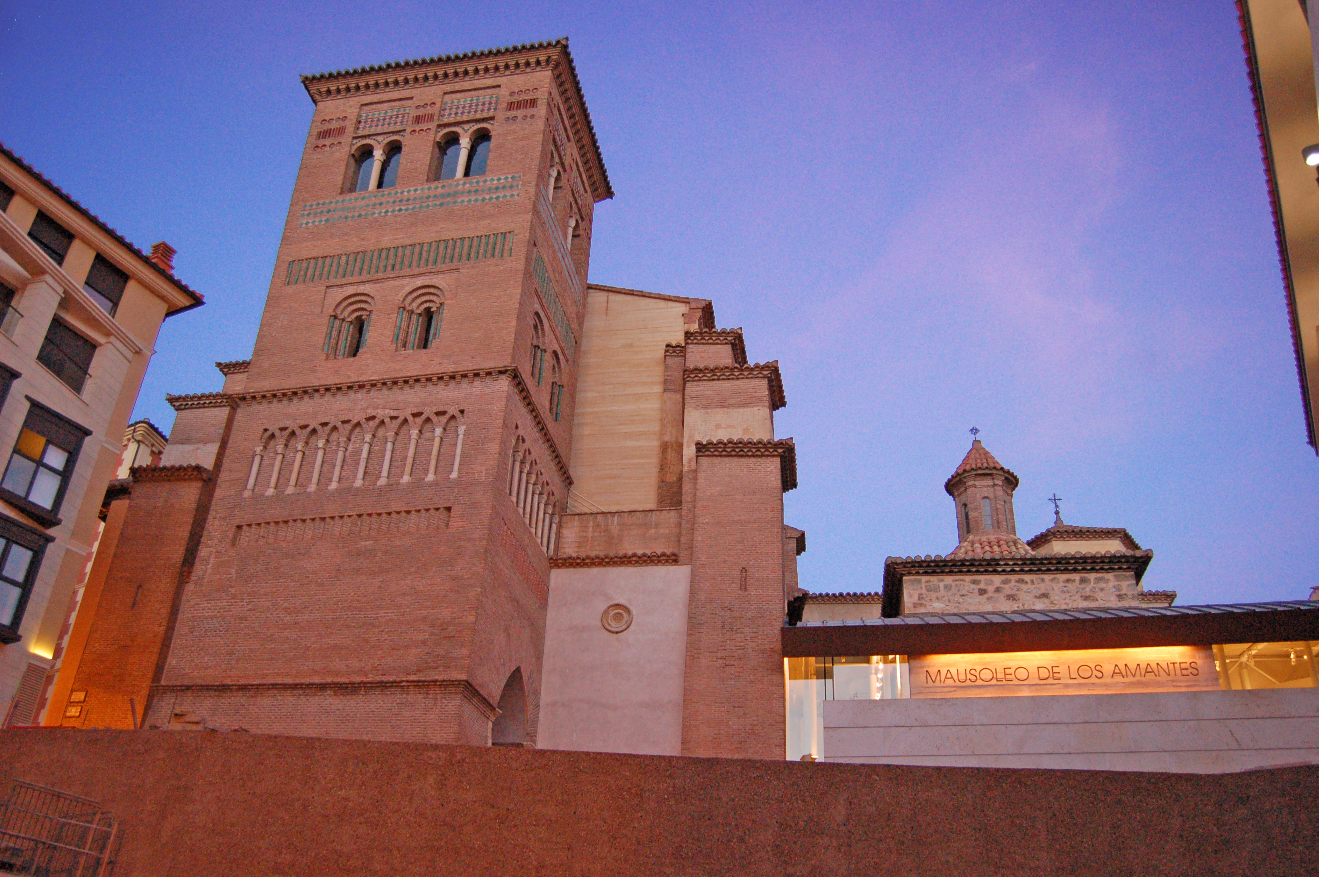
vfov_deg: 43.5
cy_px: 438
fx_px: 1098
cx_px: 660
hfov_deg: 62.0
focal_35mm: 30
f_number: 3.8
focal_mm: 20
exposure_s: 1/60
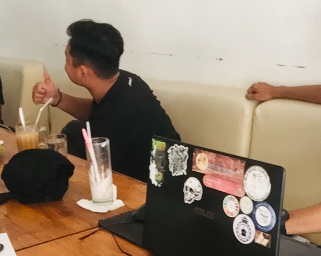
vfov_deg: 22.6
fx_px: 636
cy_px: 69
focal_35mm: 67
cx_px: 67
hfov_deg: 27.8
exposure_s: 1/33
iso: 125
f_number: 2.2
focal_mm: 2.65
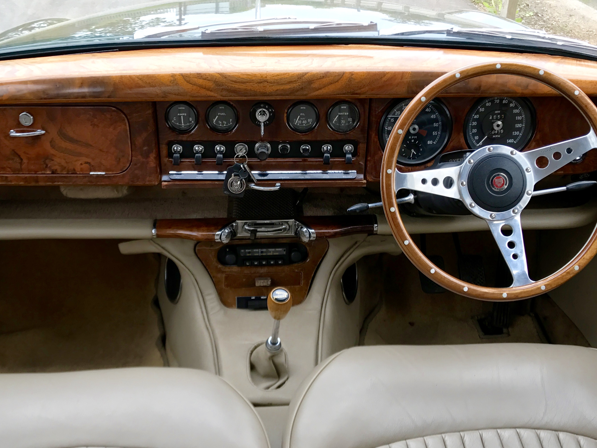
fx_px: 724
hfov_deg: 44.8
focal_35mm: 42
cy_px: 236
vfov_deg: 34.3
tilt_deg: -29.5
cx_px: 274
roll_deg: +0.7
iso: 20
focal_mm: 3.99
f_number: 1.8
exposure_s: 1/100
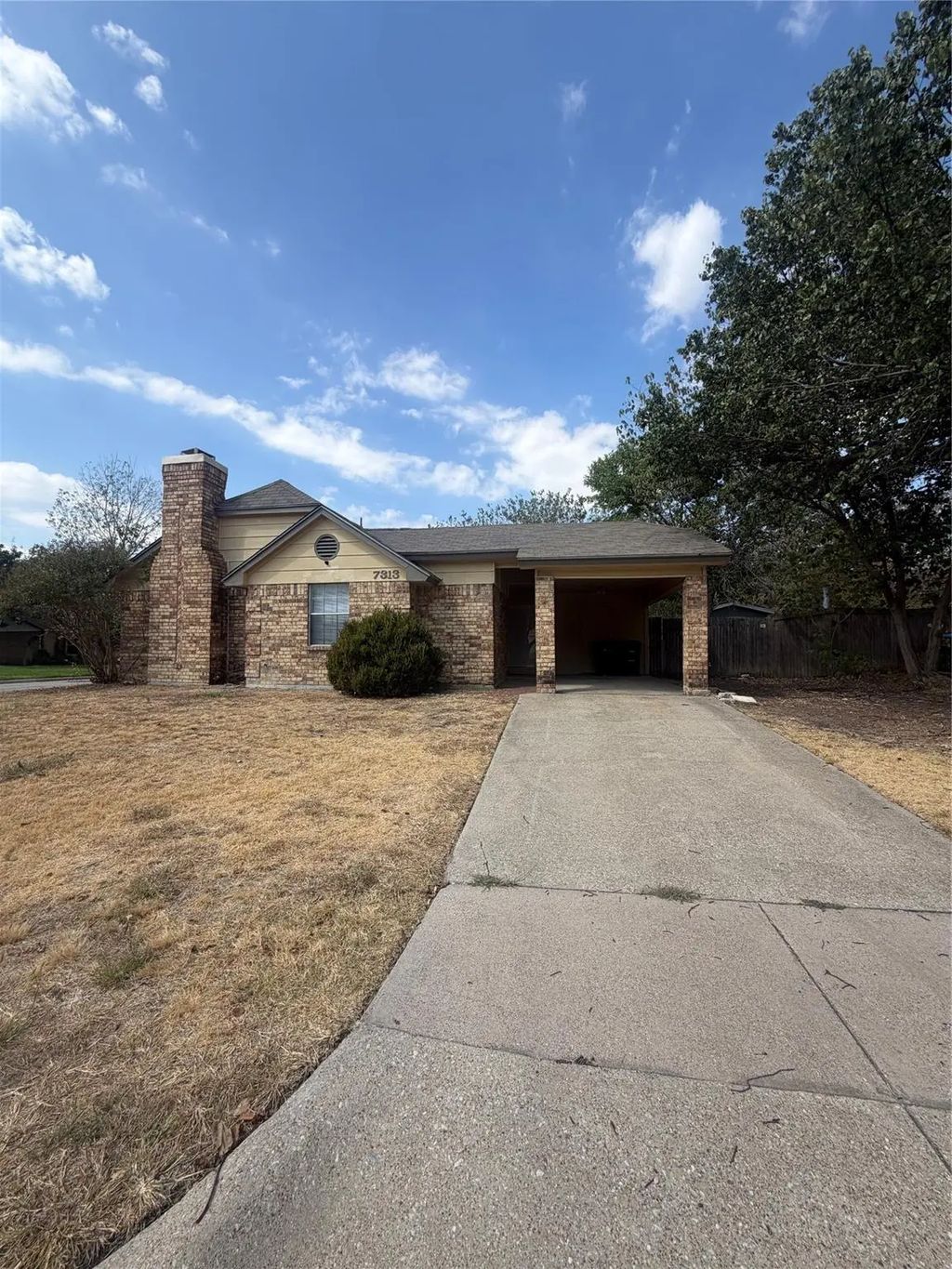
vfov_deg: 102.1
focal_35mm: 14
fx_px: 513
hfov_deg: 85.7
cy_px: 634
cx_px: 476
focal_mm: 2.22
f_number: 2.2
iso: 20
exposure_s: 1/820
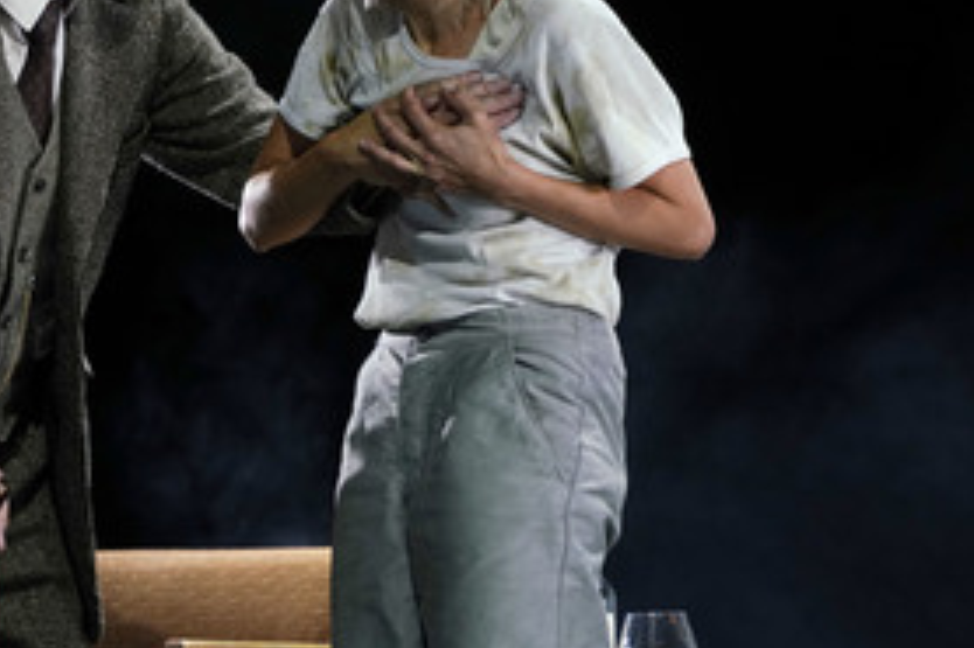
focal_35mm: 297
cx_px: 240
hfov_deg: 6.9
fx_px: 8030
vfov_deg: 4.6
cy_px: 147
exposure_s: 1/200
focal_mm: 183
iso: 1000
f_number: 5.6
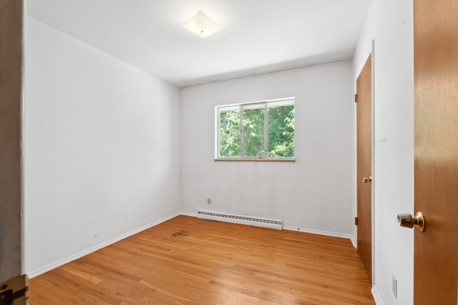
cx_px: 229
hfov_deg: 96.7
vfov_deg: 73.7
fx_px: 204
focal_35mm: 16
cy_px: 152
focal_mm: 16
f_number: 9
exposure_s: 1/25
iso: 640
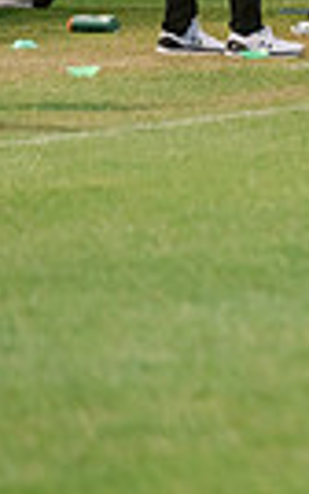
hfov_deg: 1.5
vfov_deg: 2.4
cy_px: -208
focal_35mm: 884
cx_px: 1023
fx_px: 11886
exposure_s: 1/320
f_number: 2.8
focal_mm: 200
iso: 1600
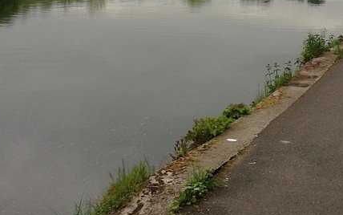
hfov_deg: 35.0
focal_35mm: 57
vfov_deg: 21.8
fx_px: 533
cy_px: -6
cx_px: 252
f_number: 2
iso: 80
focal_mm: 3.79
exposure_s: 1/50
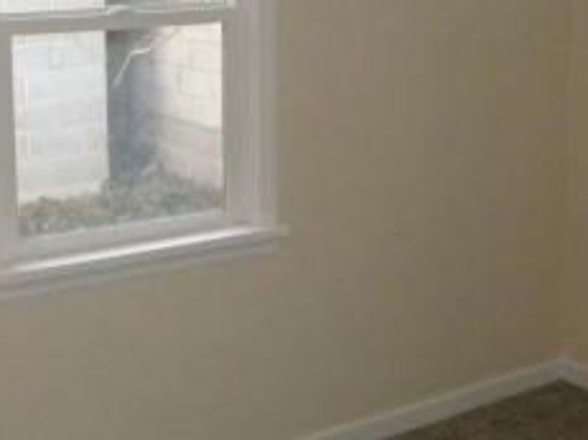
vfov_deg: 20.2
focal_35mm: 72
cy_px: 94
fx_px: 1222
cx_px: 252
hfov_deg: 27.0
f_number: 2.8
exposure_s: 1/30
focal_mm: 4.6
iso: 400
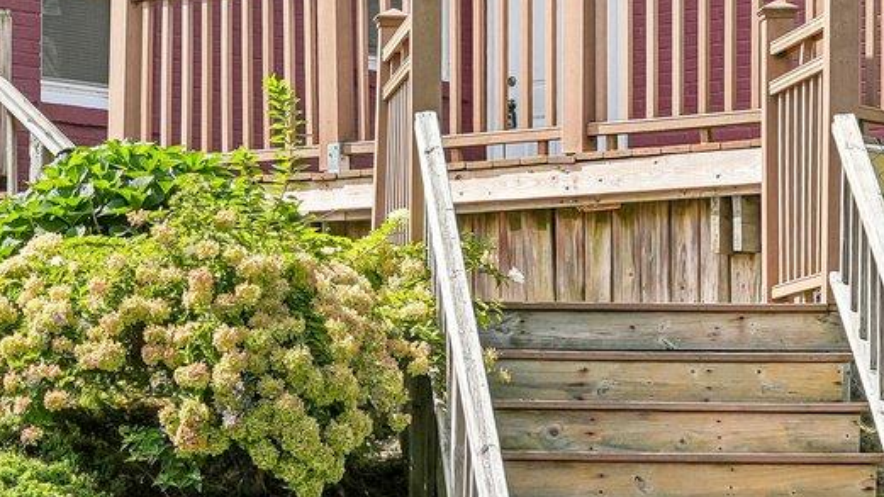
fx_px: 3375
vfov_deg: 8.4
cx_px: 126
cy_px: 28
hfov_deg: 14.8
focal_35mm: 144
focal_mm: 35
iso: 100
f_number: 8
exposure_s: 1/200
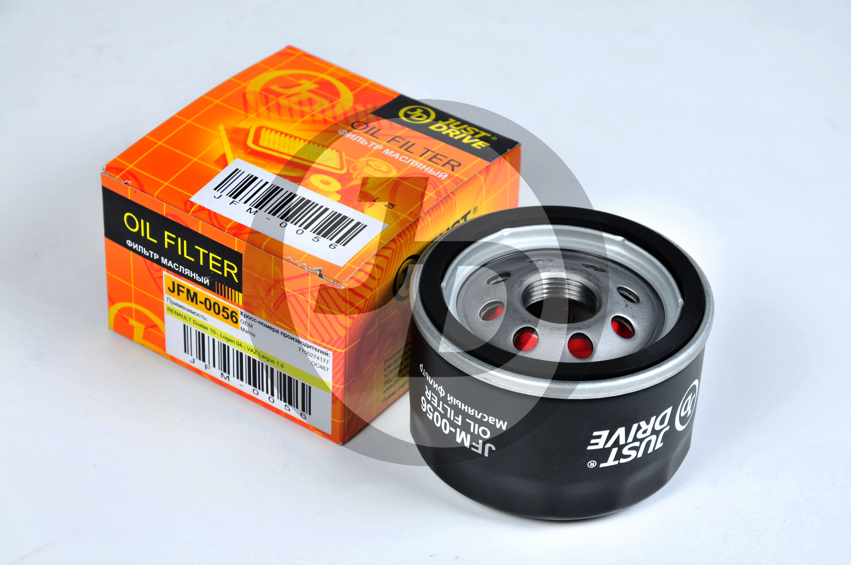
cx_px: 426
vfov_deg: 10.7
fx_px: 3010
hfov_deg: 16.1
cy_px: 282
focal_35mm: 128
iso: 100
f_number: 9
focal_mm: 85
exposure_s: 1/200
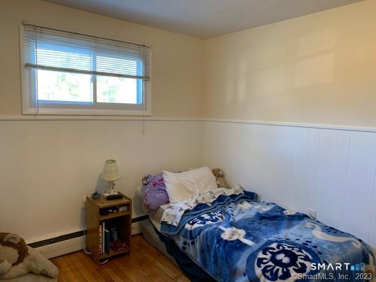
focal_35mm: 26
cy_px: 141
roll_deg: -1.7
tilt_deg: -5.7
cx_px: 188
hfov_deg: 67.3
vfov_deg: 53.1
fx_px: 282
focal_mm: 4.25
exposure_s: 1/60
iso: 250
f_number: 1.8
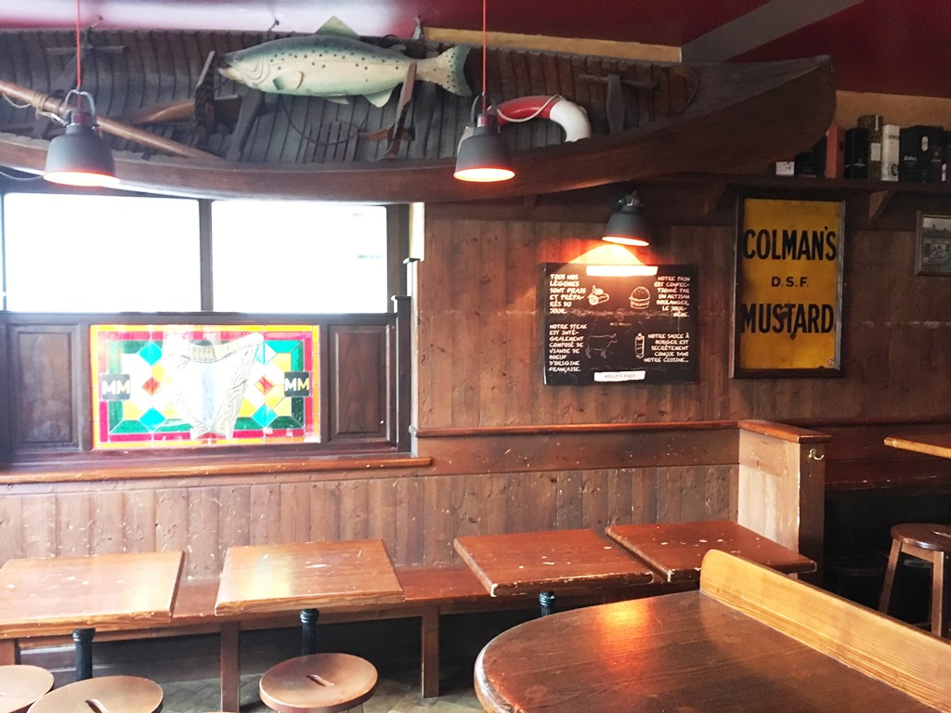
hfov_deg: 61.7
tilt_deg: -2.3
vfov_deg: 48.2
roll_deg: +0.3
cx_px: 476
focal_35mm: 29
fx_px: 797
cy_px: 356
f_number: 2.2
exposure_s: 1/17
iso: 320
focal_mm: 4.15
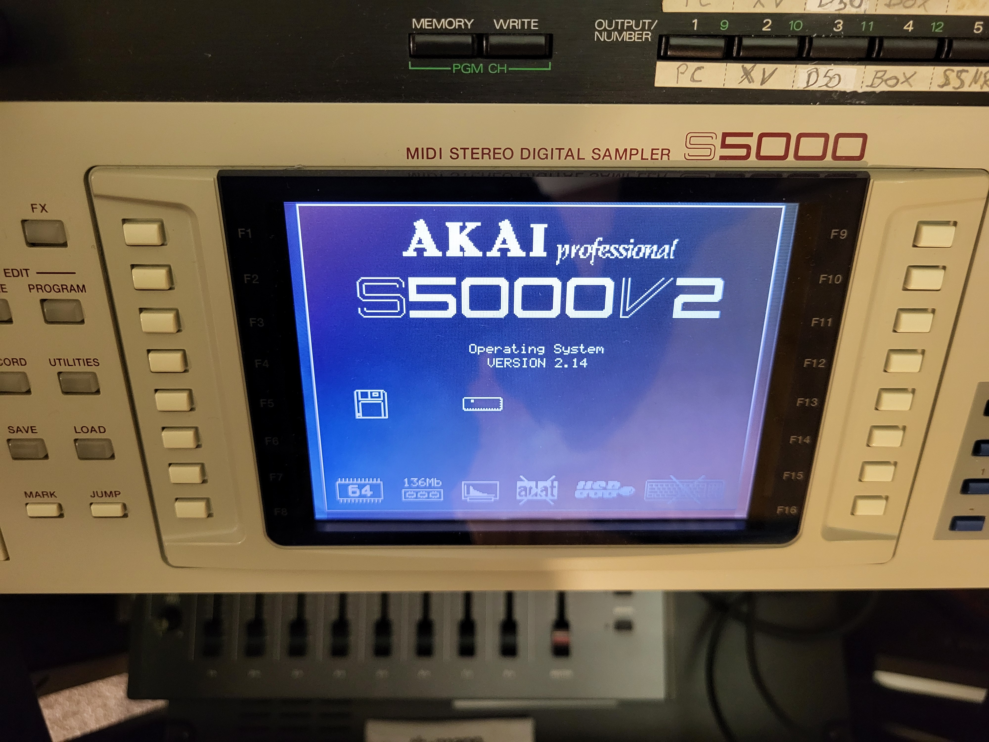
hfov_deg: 67.3
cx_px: 494
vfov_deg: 53.1
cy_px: 371
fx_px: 743
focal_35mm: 26
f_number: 1.8
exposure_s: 1/50
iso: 640
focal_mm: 5.4
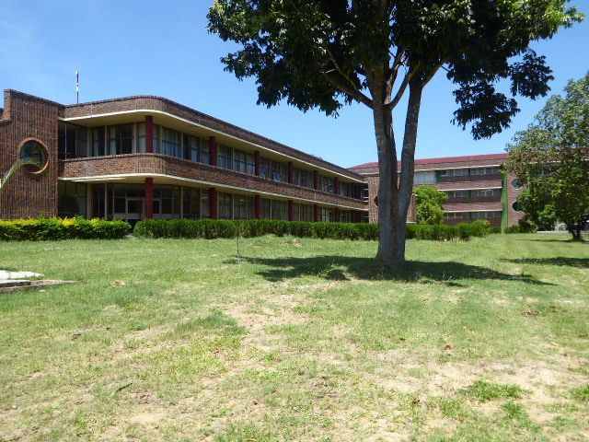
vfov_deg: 44.2
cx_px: 294
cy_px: 221
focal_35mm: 32
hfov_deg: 56.8
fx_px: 544
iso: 80
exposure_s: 1/500
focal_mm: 5.4
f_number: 3.5
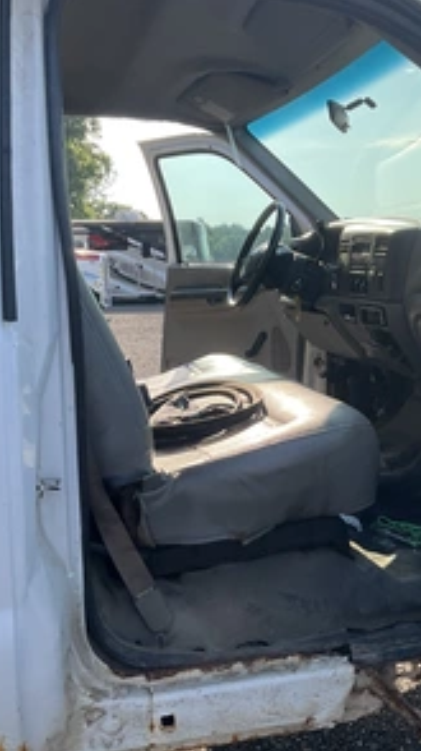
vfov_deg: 47.4
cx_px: 268
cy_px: 378
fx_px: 855
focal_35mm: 43
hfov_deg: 27.6
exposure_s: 1/580
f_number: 1.8
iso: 25
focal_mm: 3
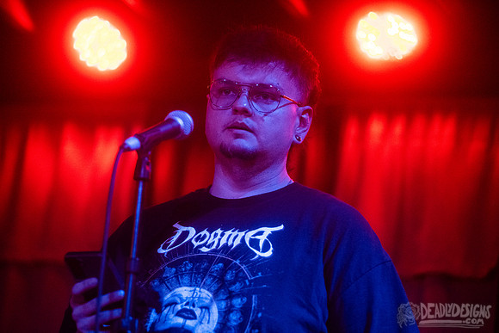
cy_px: 166
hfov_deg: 15.2
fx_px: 1872
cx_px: 250
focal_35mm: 135
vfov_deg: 10.2
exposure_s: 1/80
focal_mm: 135
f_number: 3.2
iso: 4000
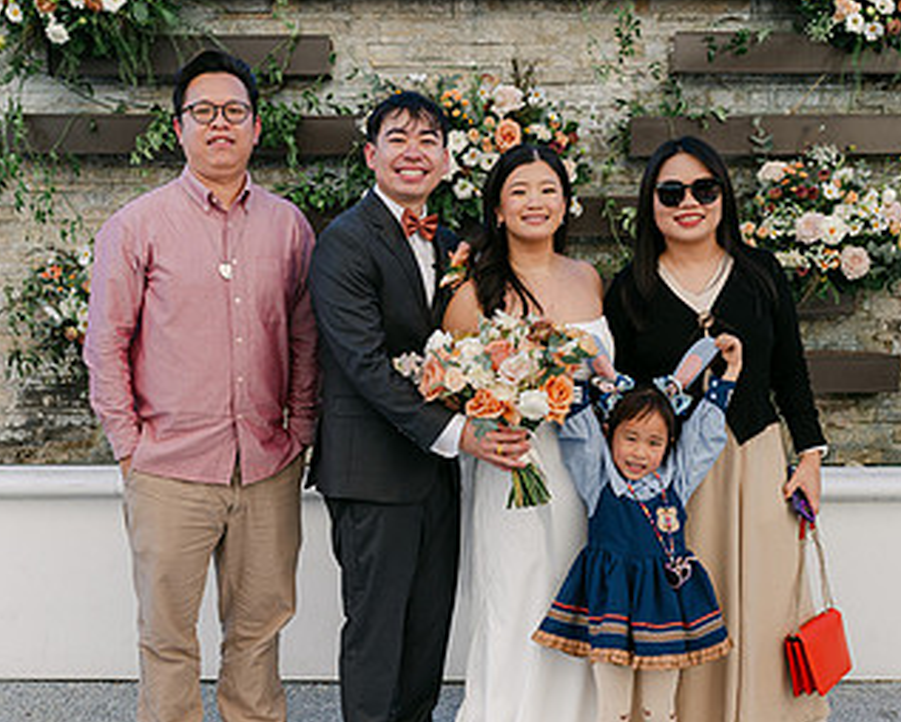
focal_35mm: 60
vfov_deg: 25.2
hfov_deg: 31.4
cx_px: 438
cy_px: 509
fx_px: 1601
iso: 100
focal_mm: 35
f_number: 4
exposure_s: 1/800
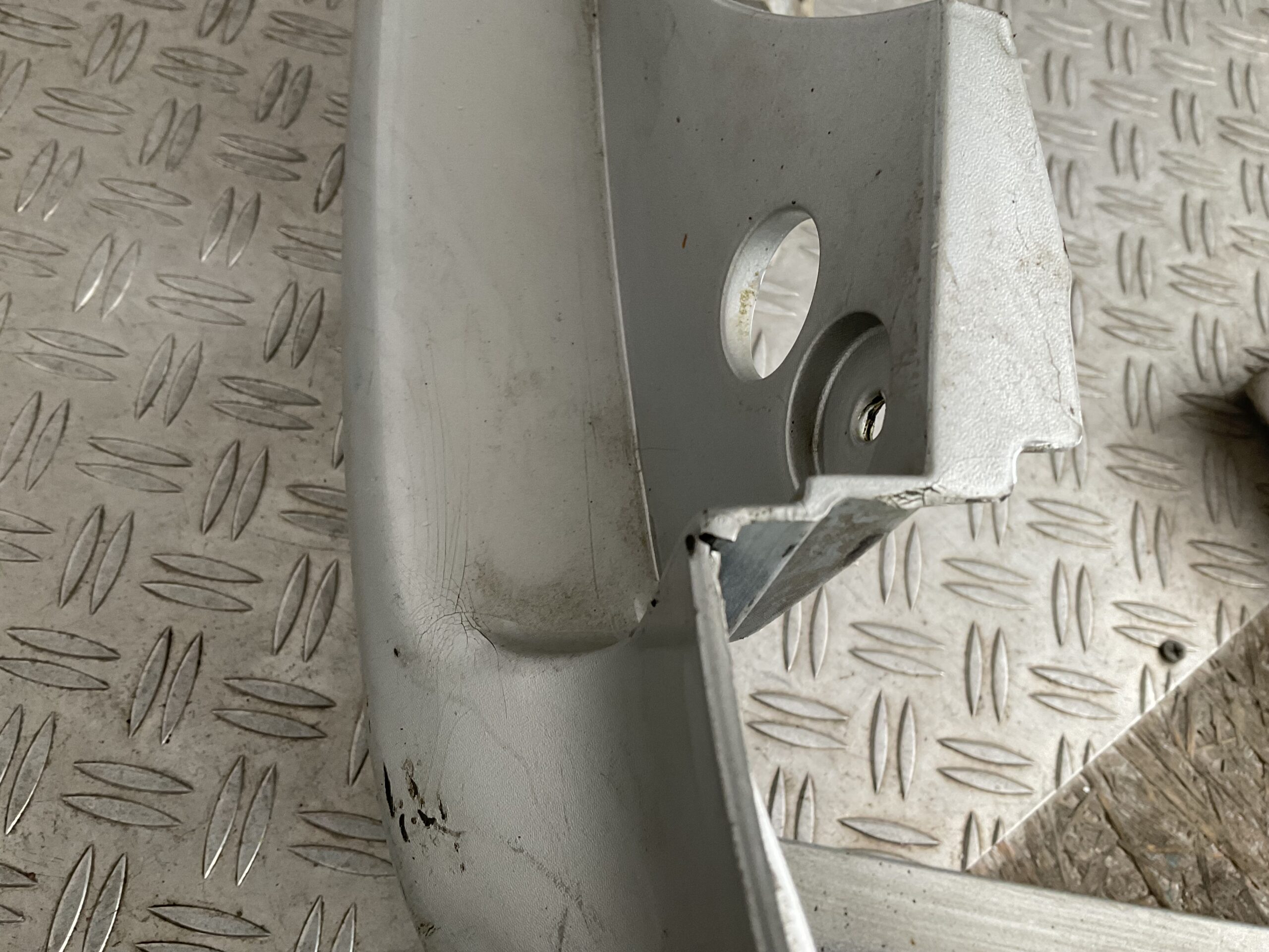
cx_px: 634
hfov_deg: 61.7
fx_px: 1063
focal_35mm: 29
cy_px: 476
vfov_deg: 48.2
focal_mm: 3
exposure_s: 1/50
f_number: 1.8
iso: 64
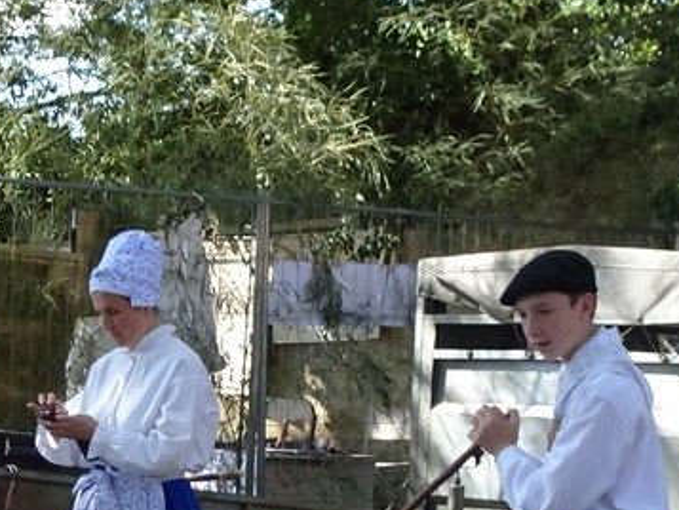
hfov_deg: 16.0
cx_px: 8
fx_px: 2374
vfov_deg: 12.0
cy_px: 622
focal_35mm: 121
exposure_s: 1/250
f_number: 3.5
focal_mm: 5.09
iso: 160
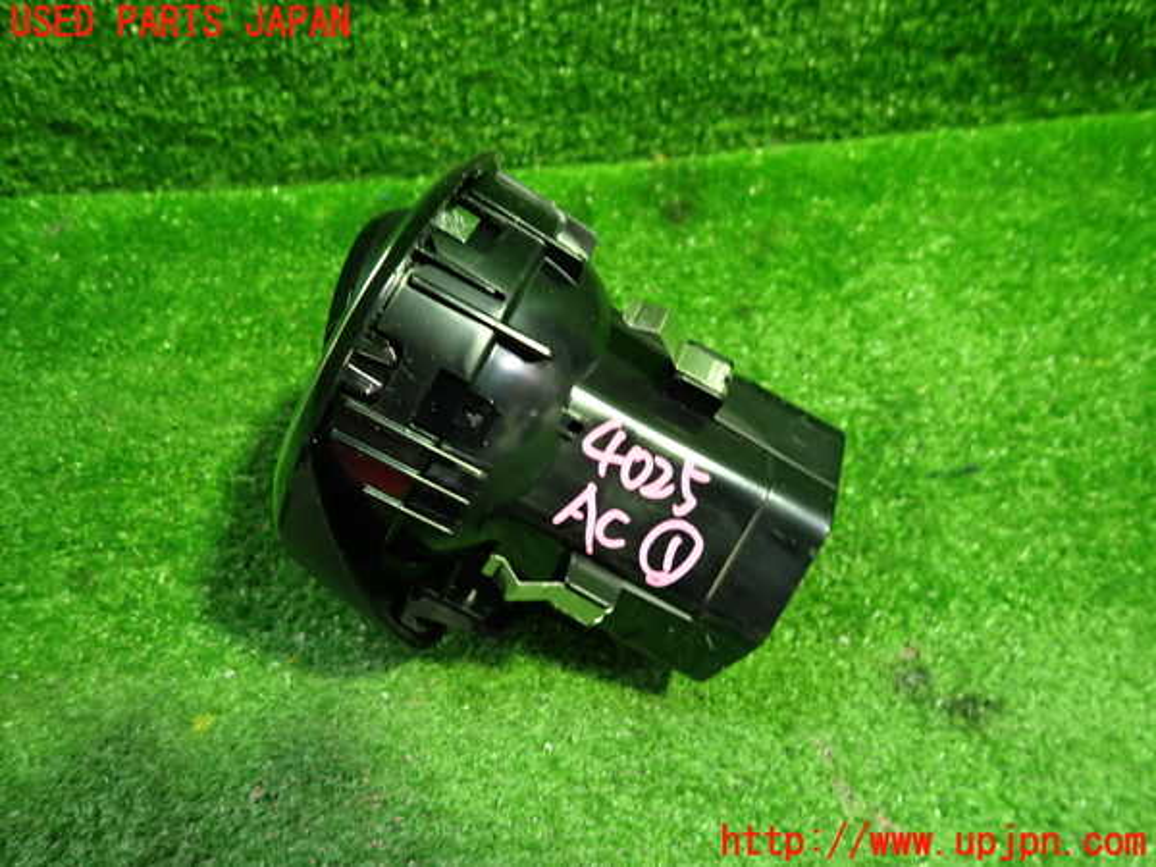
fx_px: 835
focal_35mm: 25
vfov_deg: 54.9
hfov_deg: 69.4
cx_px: 578
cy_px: 434
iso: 320
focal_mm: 4.5
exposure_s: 1/30
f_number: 2
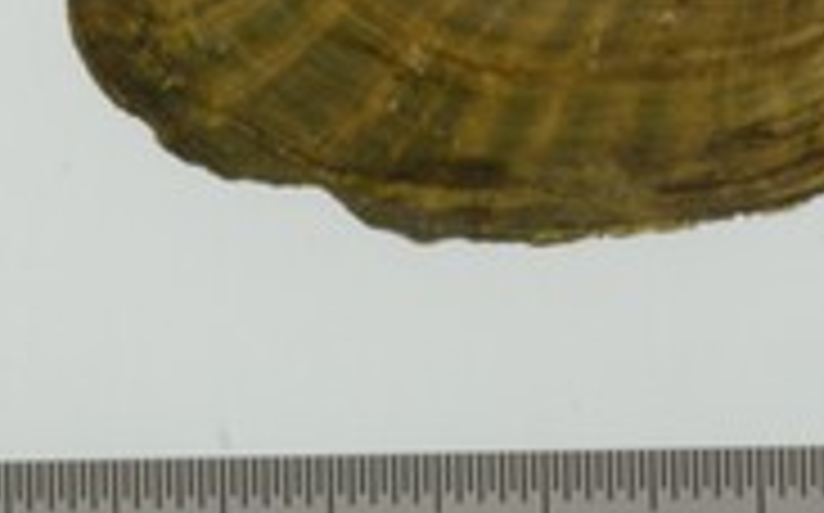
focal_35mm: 402
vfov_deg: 3.2
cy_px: -916
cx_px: 243
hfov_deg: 5.2
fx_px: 9019
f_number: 32
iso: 100
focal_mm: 60
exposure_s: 1/13
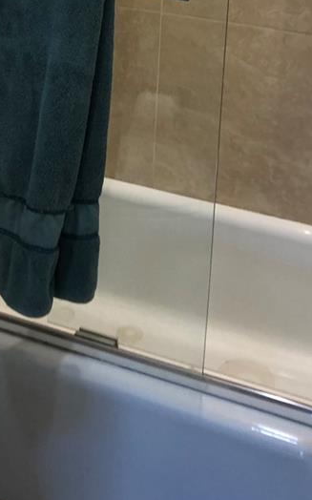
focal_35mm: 68
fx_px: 926
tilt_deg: -13.6
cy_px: 14
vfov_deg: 28.6
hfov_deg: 18.9
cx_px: 55
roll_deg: -0.9
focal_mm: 3.99
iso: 40
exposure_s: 1/24
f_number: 1.8
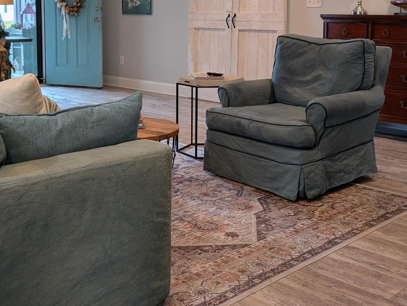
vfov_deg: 29.1
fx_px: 577
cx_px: 153
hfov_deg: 38.6
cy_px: 66
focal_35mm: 49
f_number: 1.68
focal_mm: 6.9
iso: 29
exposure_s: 1/60
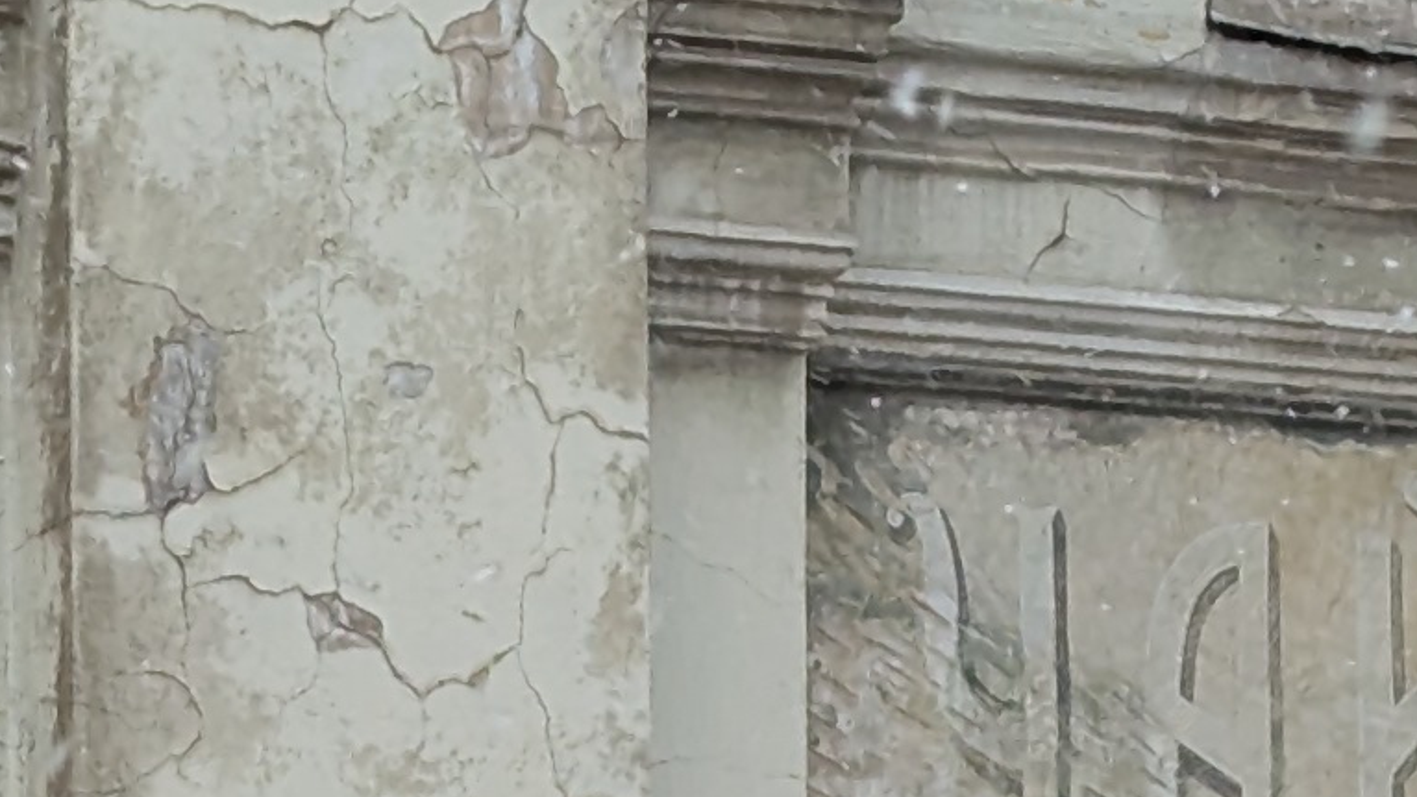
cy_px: 2903
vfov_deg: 4.1
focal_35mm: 279
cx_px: 287
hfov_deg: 7.7
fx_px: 10484
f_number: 1.85
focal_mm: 6.81
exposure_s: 1/223
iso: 56
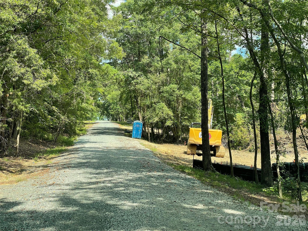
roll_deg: -1.1
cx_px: 154
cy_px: 116
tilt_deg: +3.0
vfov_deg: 28.0
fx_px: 463
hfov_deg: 36.8
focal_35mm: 52
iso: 25
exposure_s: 1/300
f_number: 2
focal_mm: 6
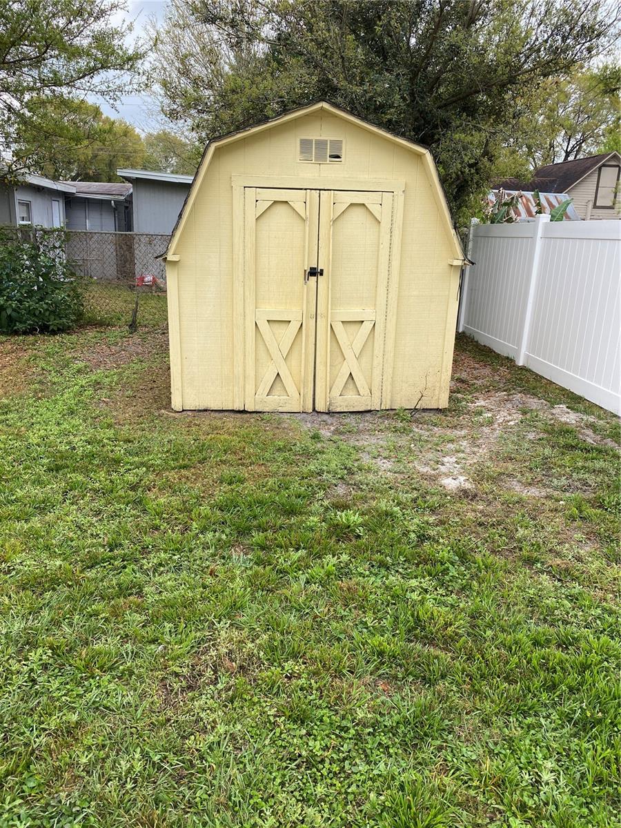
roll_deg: -3.1
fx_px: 622
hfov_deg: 53.1
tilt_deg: -15.6
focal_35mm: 26
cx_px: 310
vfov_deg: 67.3
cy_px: 414
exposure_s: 1/502
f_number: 1.8
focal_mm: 4.25
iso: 32
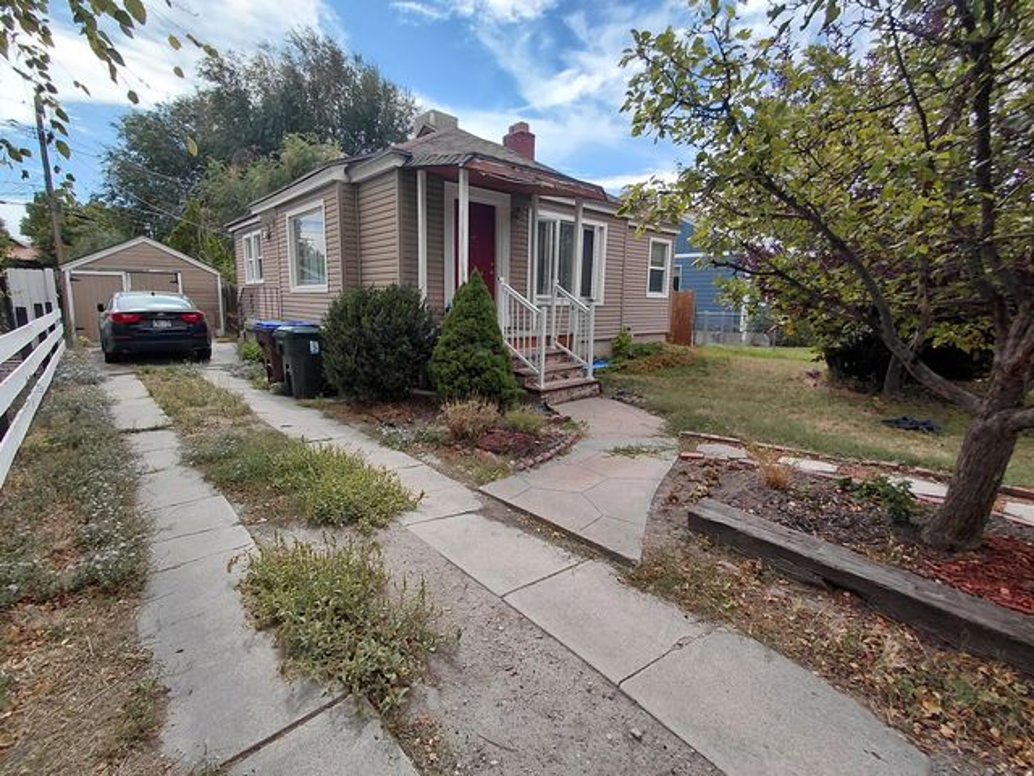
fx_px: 478
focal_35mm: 16
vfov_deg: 78.1
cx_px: 517
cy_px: 388
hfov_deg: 94.5
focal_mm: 1.64
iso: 40
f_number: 2.2
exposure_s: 1/1367
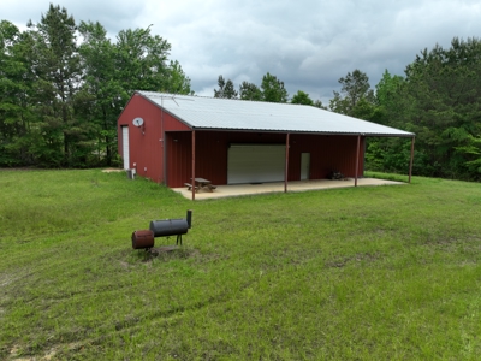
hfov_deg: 71.6
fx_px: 333
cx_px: 240
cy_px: 180
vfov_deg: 56.8
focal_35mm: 24
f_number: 2.8
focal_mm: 12.29
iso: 110
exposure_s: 1/1000
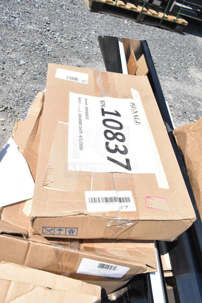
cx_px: 101
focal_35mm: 30
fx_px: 252
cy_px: 152
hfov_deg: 43.6
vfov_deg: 61.9
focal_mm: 20
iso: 1600
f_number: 16
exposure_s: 1/1000
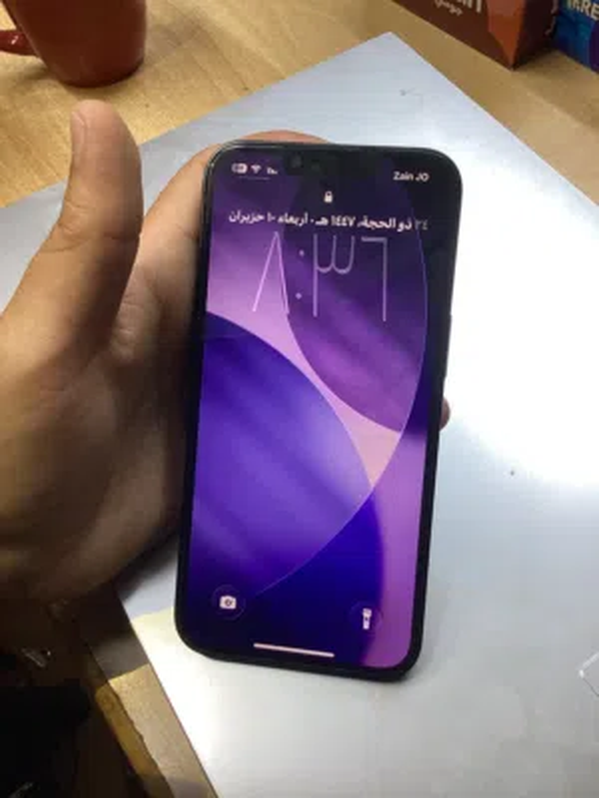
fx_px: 715
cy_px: 399
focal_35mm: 31
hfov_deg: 45.4
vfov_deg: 58.4
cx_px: 300
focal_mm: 3.3
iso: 50
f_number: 2.4
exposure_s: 1/60
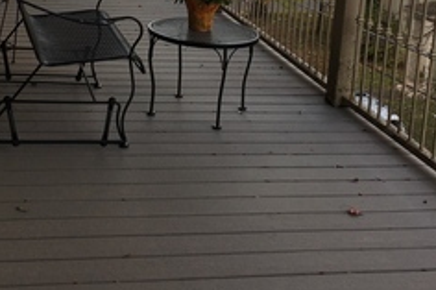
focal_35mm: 64
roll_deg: -3.8
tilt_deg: -9.6
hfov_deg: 31.3
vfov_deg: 20.5
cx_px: 158
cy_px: -7
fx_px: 775
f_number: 2.2
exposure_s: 1/306
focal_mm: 4.15
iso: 25
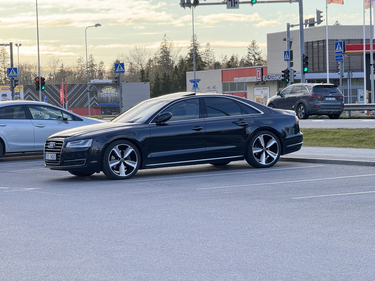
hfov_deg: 16.4
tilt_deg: -1.6
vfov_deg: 12.3
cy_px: 140
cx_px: 188
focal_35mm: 120
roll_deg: +1.3
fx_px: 1300
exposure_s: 1/190
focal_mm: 15.66
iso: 50
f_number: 2.8
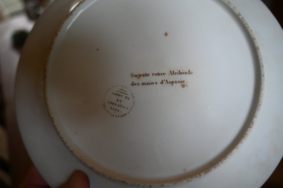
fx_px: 212
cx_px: 142
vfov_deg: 47.9
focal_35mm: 27
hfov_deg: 67.4
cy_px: 94
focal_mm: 18
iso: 900
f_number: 3.5
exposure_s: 1/125
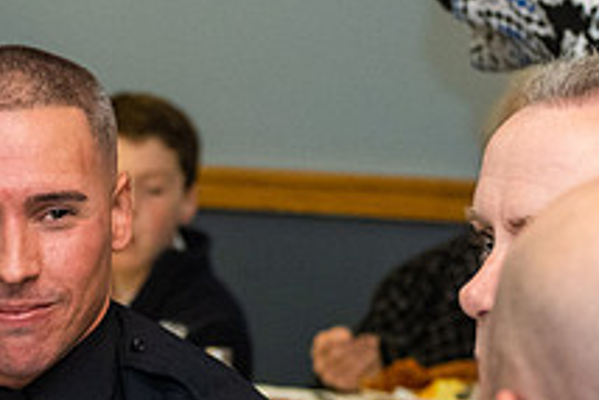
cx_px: 9
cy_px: 357
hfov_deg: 8.0
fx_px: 4279
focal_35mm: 257
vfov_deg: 5.3
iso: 1250
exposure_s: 1/125
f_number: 2.8
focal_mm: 50
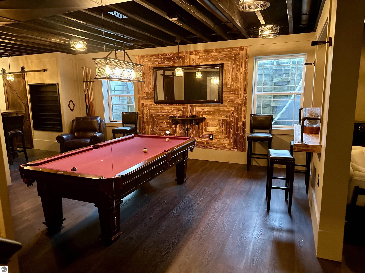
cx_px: 182
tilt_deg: -10.8
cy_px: 136
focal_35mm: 24
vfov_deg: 56.8
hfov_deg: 71.6
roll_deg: +0.0
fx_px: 253
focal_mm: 6.86
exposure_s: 1/40
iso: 1000
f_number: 1.78
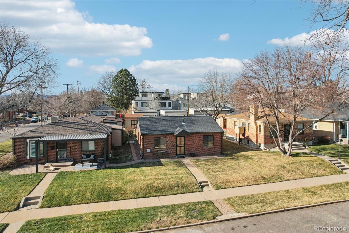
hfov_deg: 78.6
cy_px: 116
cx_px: 174
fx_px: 213
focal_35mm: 22
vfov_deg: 57.2
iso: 120
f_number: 2.8
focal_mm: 8.4
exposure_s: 1/730
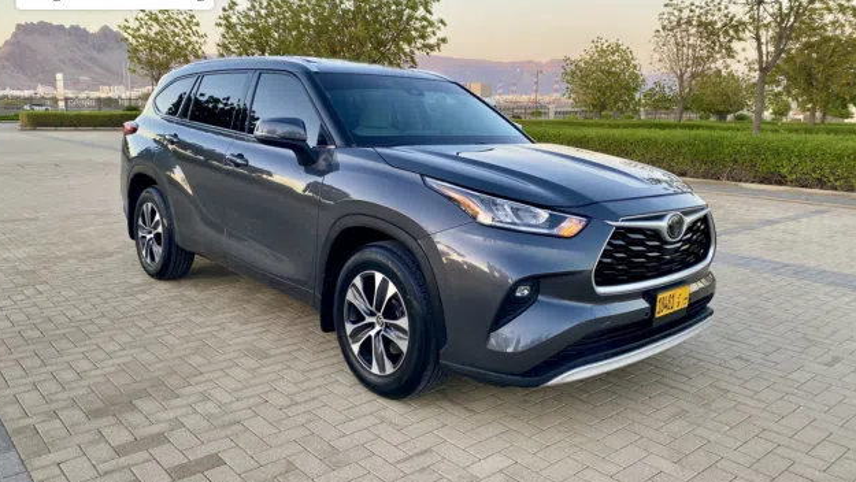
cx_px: 420
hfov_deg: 66.0
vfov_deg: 40.1
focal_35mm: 29
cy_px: 207
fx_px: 658
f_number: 1.8
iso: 50
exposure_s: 1/121
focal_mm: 4.25
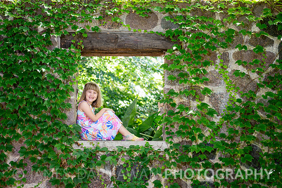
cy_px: 98
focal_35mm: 83
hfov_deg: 24.6
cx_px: 141
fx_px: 647
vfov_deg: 16.6
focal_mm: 70
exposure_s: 1/80
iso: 400
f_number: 2.8
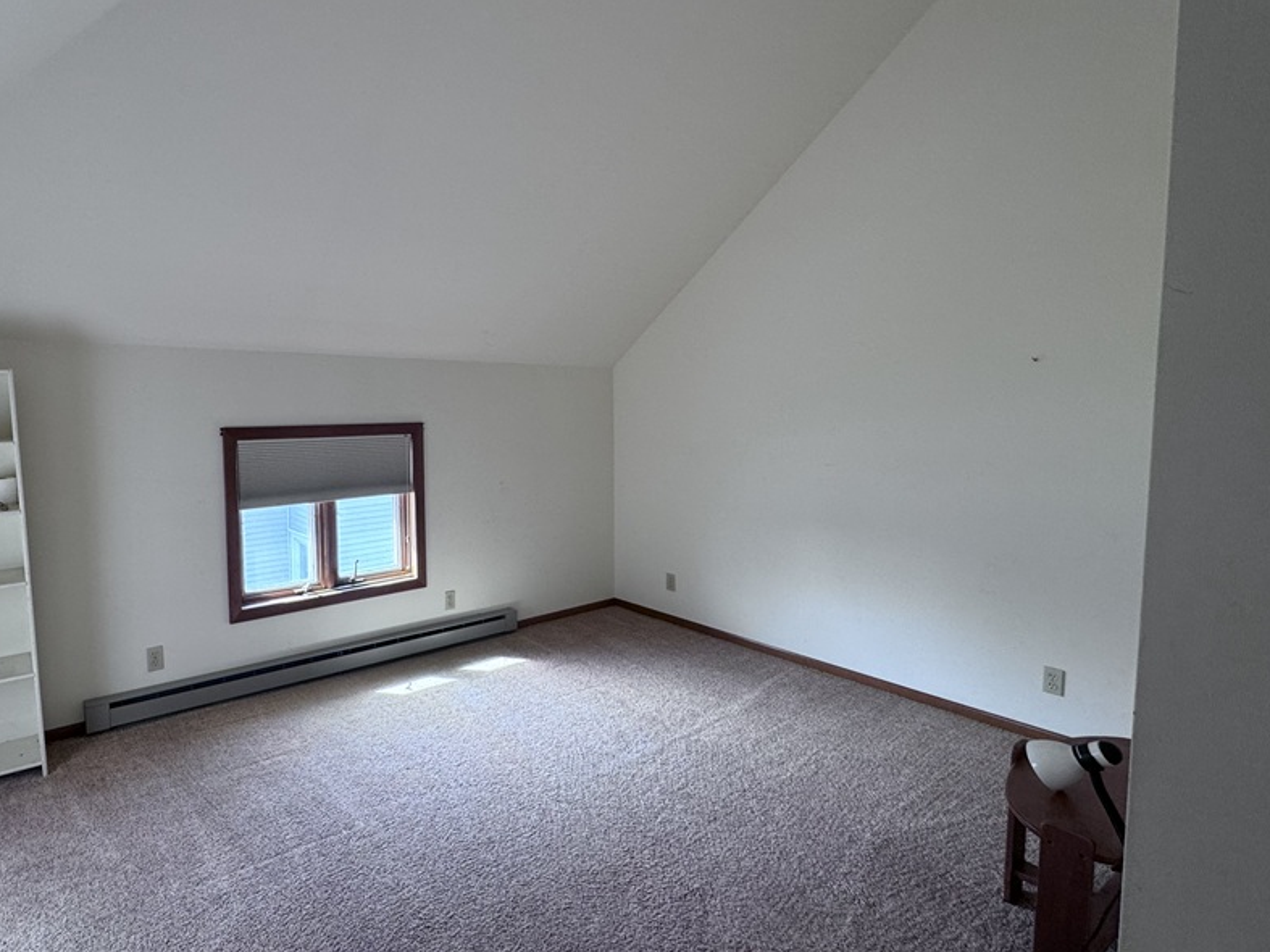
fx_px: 697
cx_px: 470
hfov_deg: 82.9
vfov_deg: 68.6
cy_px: 449
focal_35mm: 19
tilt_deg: -4.5
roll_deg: +0.5
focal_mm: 2.22
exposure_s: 1/99
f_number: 2.2
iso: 160
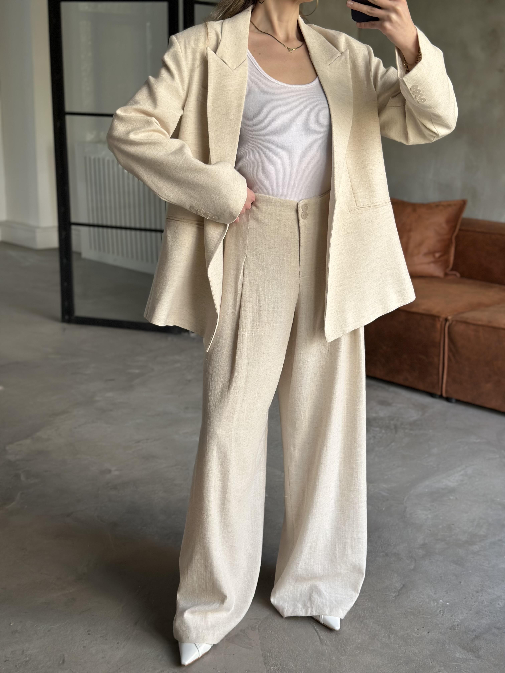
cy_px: 336
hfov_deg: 30.3
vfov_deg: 39.7
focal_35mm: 48
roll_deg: -1.6
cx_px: 252
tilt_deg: -28.8
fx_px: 934
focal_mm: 6.86
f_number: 1.78
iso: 125
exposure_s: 1/121
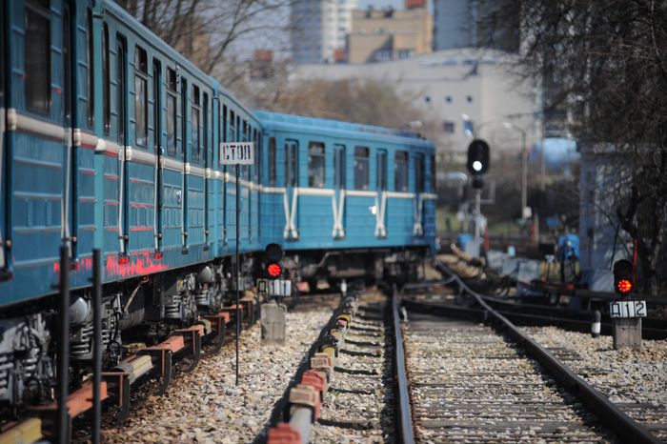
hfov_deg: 10.3
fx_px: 3704
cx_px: 334
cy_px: 222
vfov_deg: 6.9
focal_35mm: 200
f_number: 2.8
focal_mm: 200
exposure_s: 1/8000
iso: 500
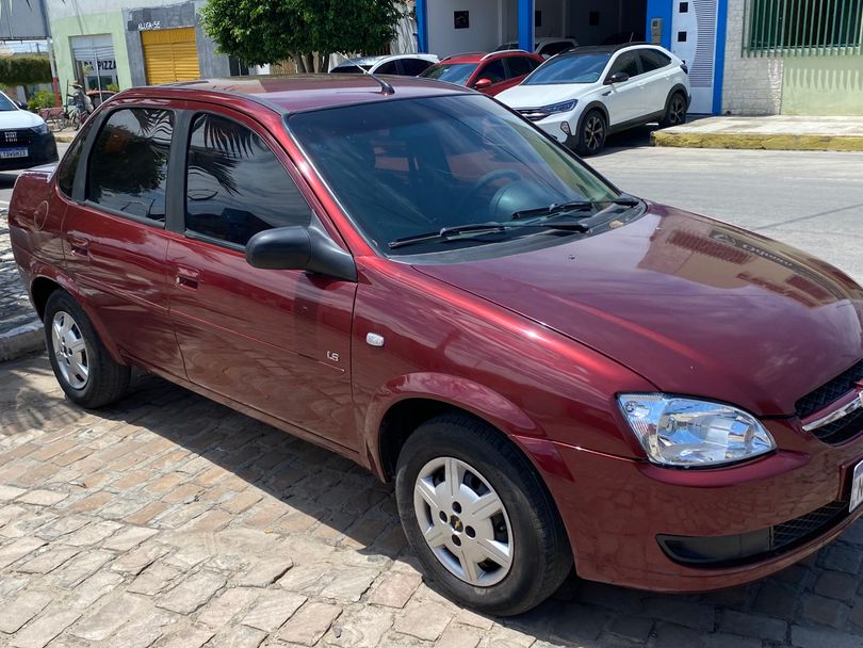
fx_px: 648
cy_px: 324
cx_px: 432
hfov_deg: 67.3
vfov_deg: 53.1
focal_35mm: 26
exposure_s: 1/1727
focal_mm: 4.25
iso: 32
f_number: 1.8
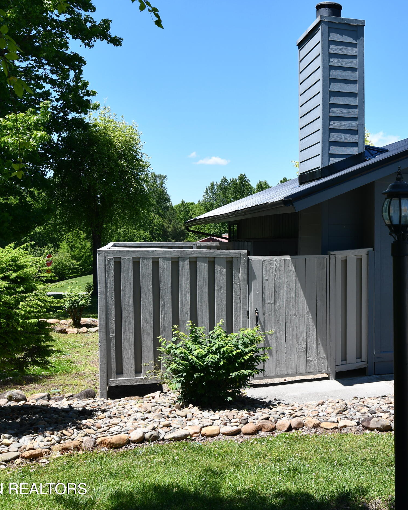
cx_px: 379
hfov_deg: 31.6
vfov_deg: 41.1
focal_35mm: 45
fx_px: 679
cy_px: 242
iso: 110
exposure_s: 1/250
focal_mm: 20
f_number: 8
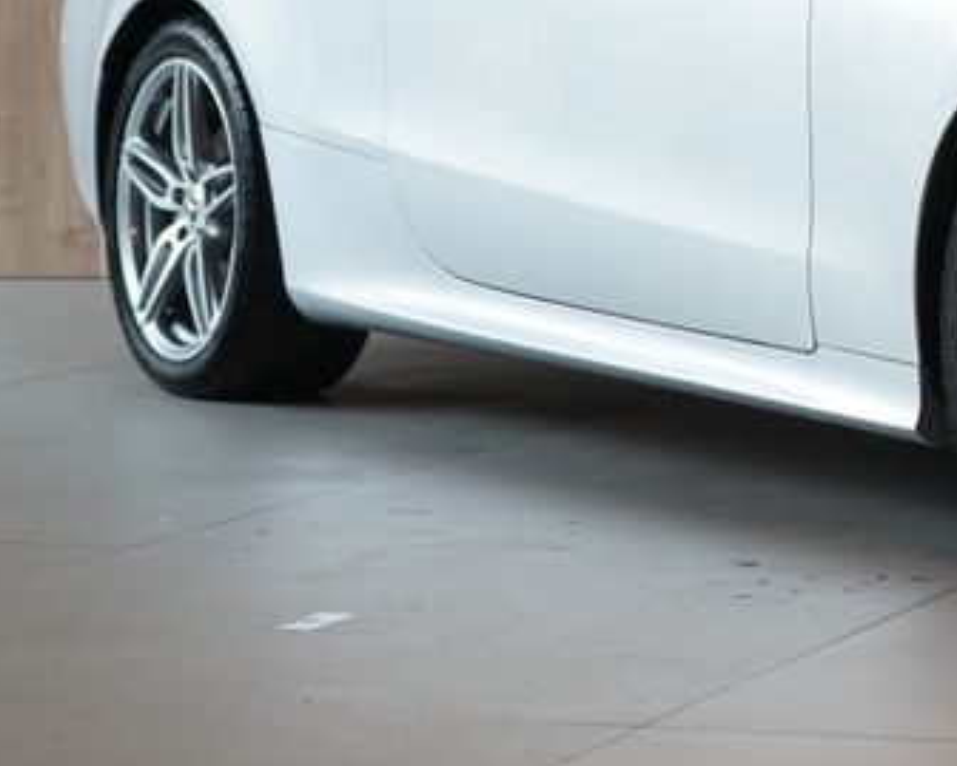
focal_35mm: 180
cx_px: 1253
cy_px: -56
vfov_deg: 8.5
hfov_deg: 10.5
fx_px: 5100
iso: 1000
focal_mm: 63
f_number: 5.6
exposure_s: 1/160
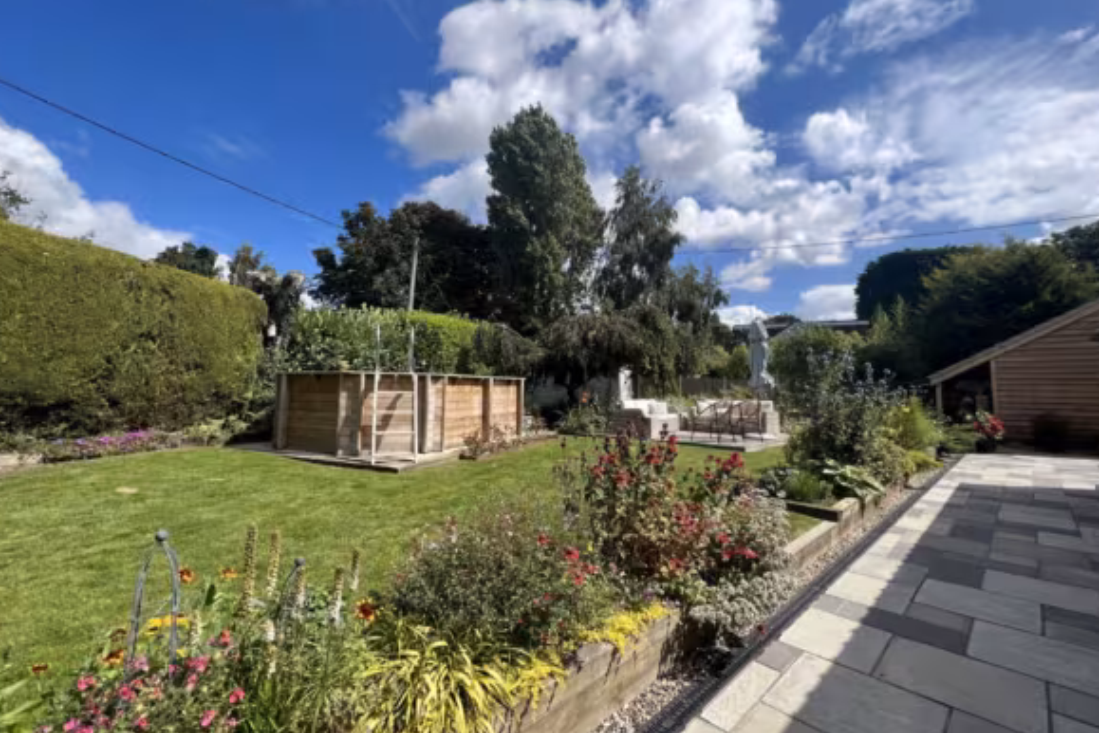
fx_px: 427
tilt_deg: +5.1
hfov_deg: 104.2
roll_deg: -0.9
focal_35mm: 14
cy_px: 348
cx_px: 541
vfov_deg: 81.1
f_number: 1.8
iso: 32
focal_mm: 1.57
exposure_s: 1/1220
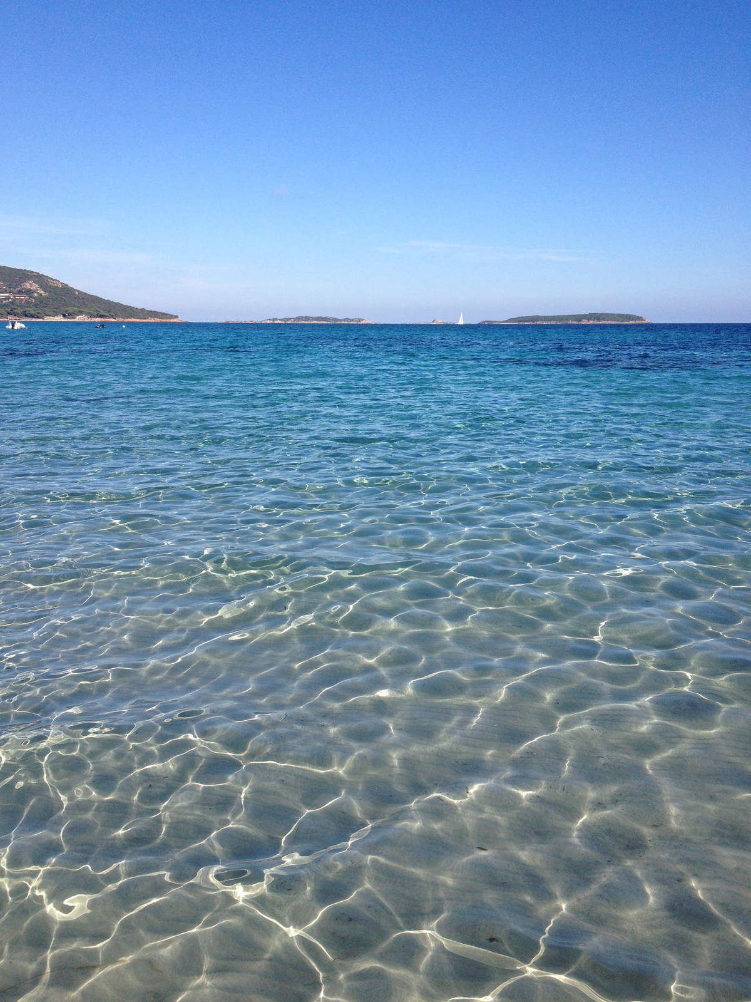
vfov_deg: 52.6
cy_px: 501
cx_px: 376
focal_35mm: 35
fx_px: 1012
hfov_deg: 40.7
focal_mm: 4.28
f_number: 2.4
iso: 64
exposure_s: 1/2045
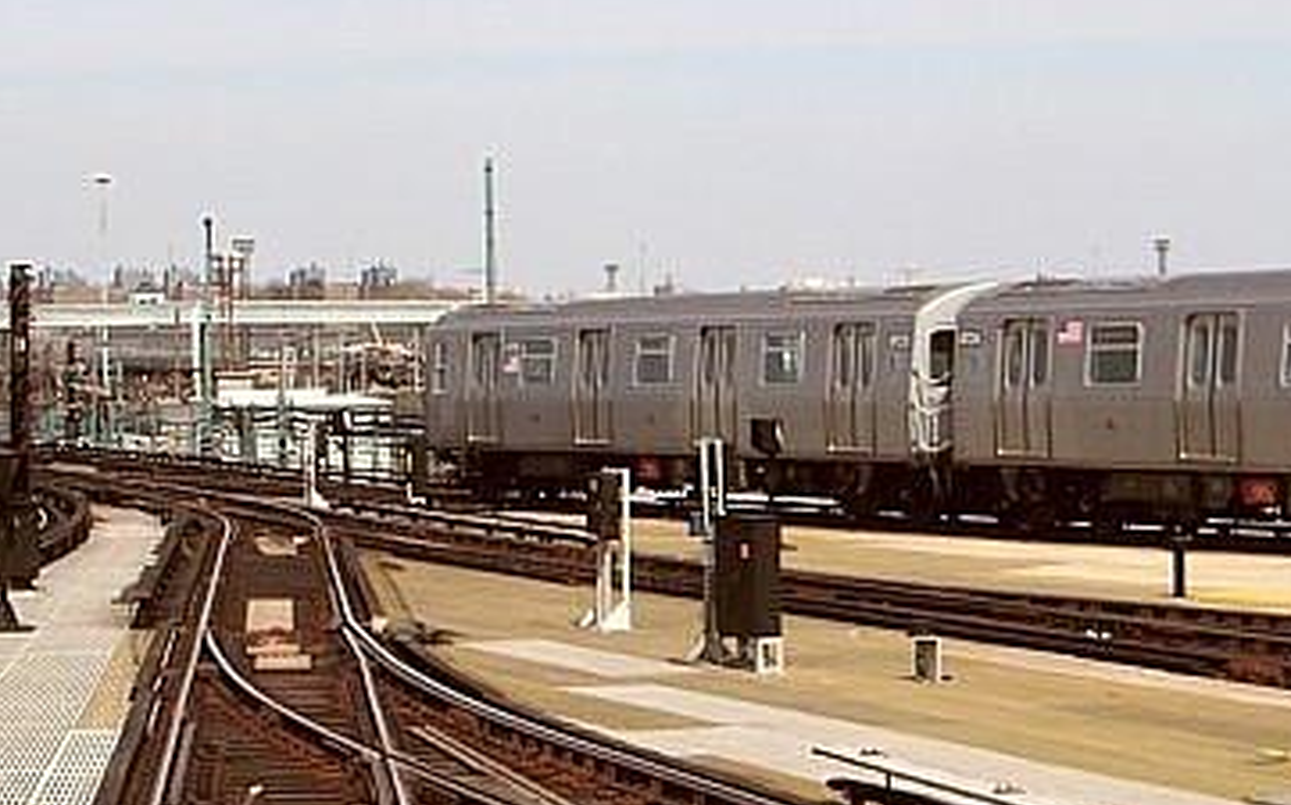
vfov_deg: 11.7
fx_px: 3938
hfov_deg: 18.6
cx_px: 620
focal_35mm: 112
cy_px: 383
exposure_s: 1/750
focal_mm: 8.6
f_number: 3.6
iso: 50
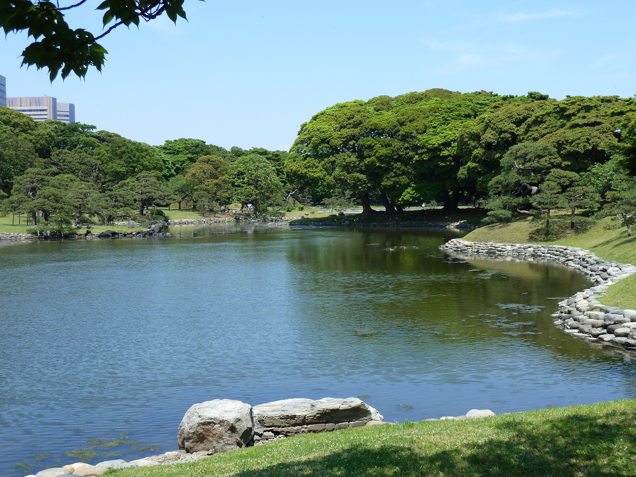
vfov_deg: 32.9
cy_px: 238
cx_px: 318
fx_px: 808
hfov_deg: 42.9
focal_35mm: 44
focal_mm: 7.3
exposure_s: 1/320
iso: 80
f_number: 4
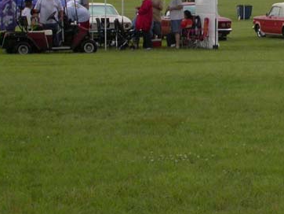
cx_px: 266
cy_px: 18
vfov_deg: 8.7
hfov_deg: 11.5
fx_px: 1396
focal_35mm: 170
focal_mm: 16
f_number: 6.2
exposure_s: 1/238
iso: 100
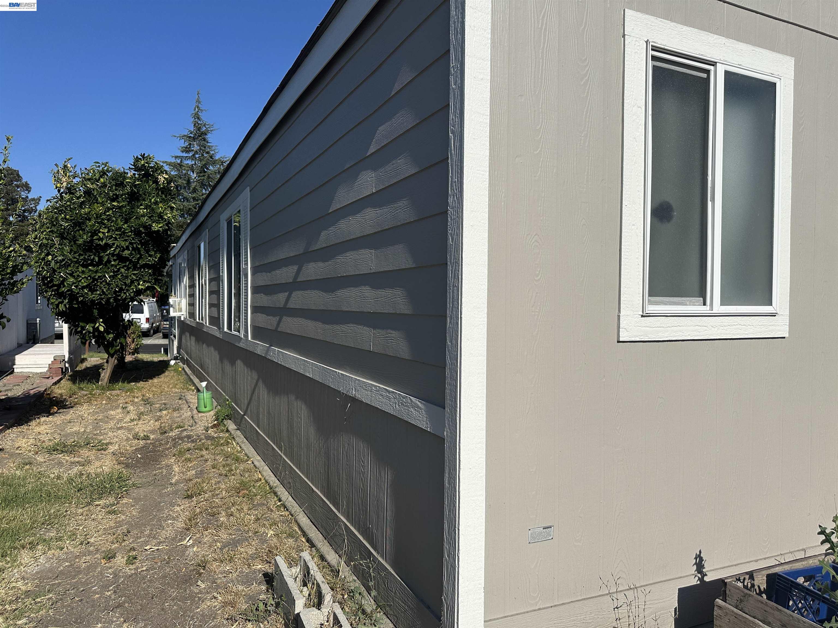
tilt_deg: -0.2
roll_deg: -1.2
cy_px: 314
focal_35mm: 24
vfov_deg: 56.8
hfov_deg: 71.6
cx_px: 419
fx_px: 581
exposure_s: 1/12048
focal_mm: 6.86
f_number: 1.78
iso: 80
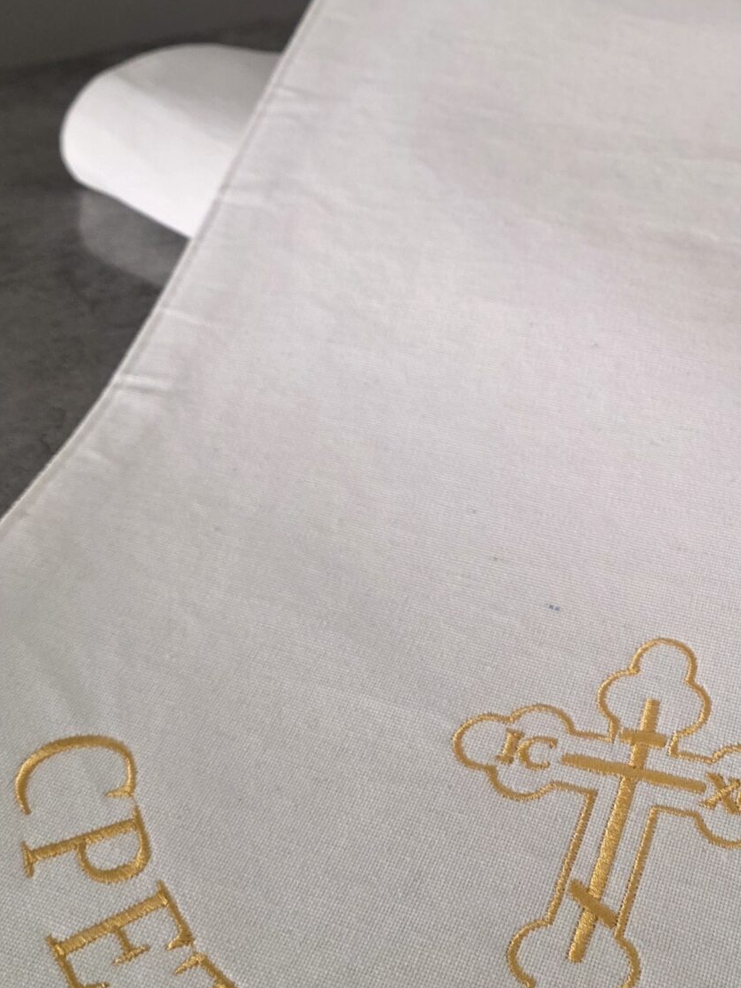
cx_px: 646
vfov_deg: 35.9
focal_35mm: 53
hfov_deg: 26.7
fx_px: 1513
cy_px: 354
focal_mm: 6.3
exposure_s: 1/120
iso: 320
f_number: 1.7
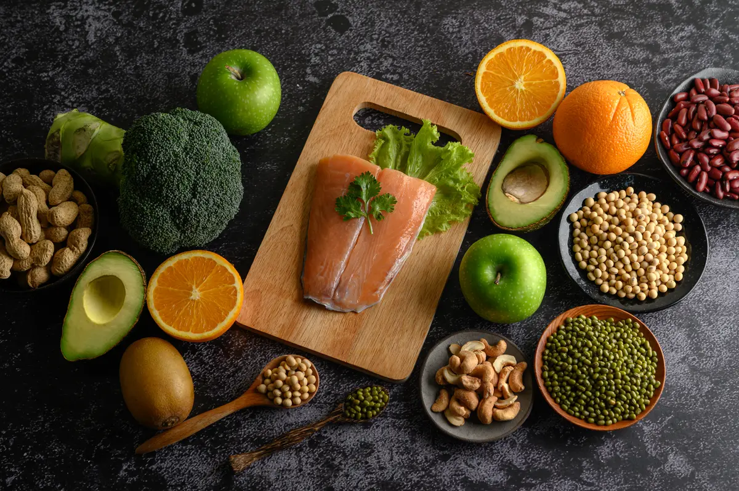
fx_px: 1231
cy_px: 246
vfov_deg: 22.6
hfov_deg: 33.4
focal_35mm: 60
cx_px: 370
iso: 100
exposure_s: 1/125
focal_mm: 60
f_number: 8
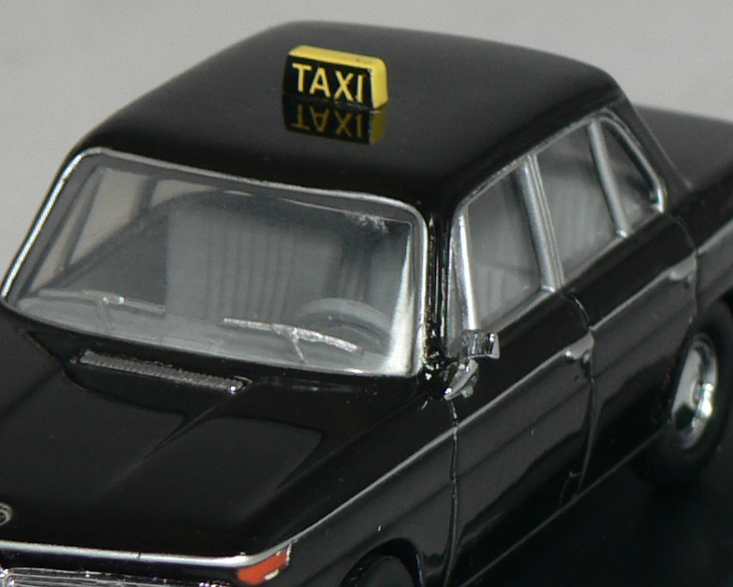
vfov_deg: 4.7
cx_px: 250
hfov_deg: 5.9
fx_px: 7161
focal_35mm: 330
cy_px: 334
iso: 80
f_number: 3.2
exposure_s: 1/60
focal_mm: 17.3
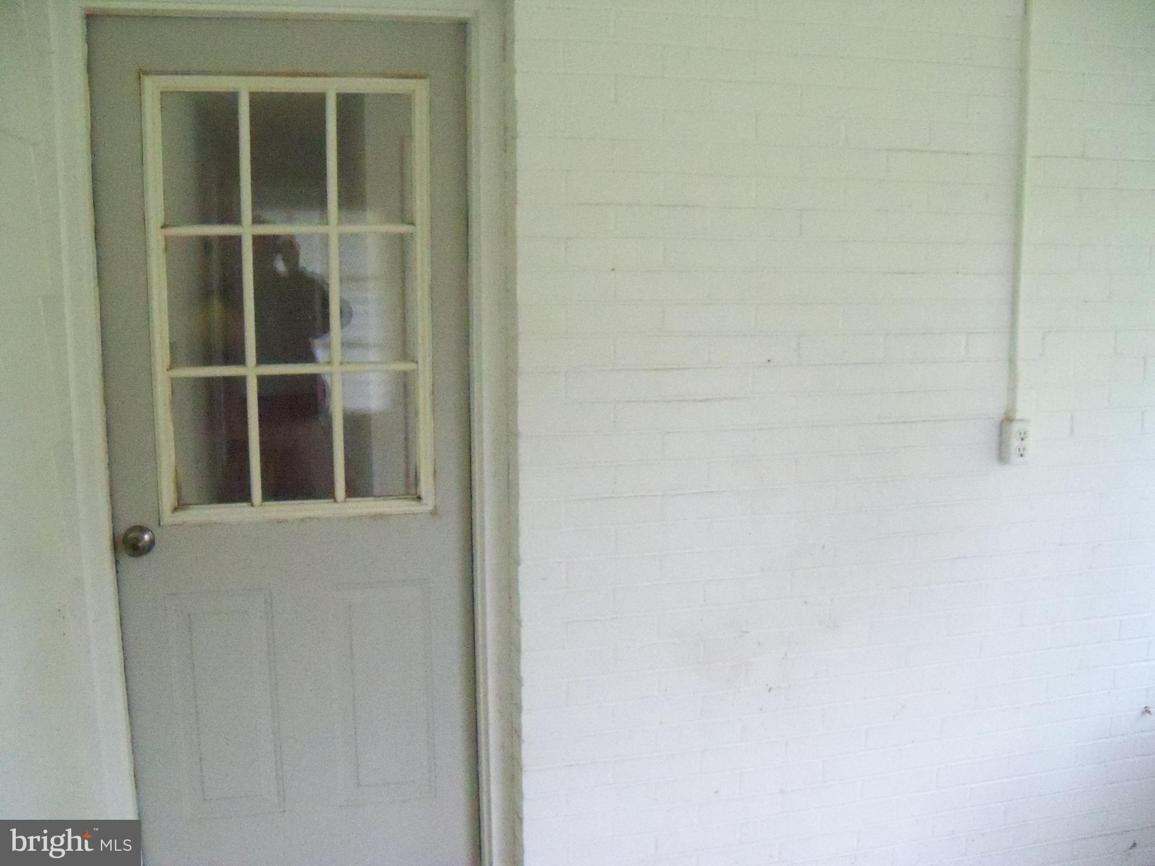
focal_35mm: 35
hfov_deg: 52.6
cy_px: 433
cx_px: 578
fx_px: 1168
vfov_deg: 40.7
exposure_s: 1/500
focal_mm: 6.2
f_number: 3.5
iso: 1600
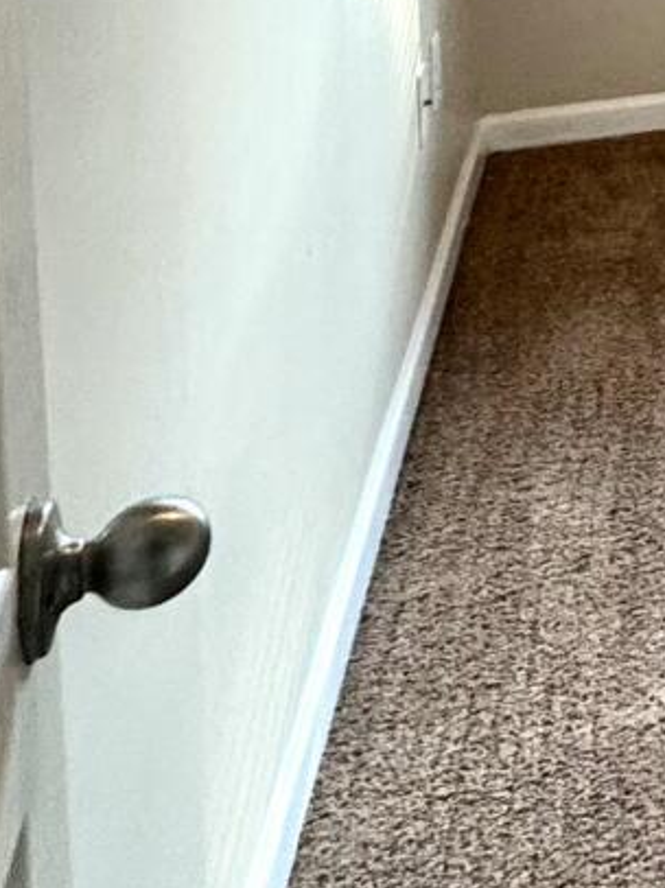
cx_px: 1382
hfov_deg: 15.9
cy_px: -435
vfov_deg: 23.0
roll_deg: +0.1
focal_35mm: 69
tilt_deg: -3.2
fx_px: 1769
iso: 250
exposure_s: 1/120
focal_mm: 2.22
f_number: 2.2
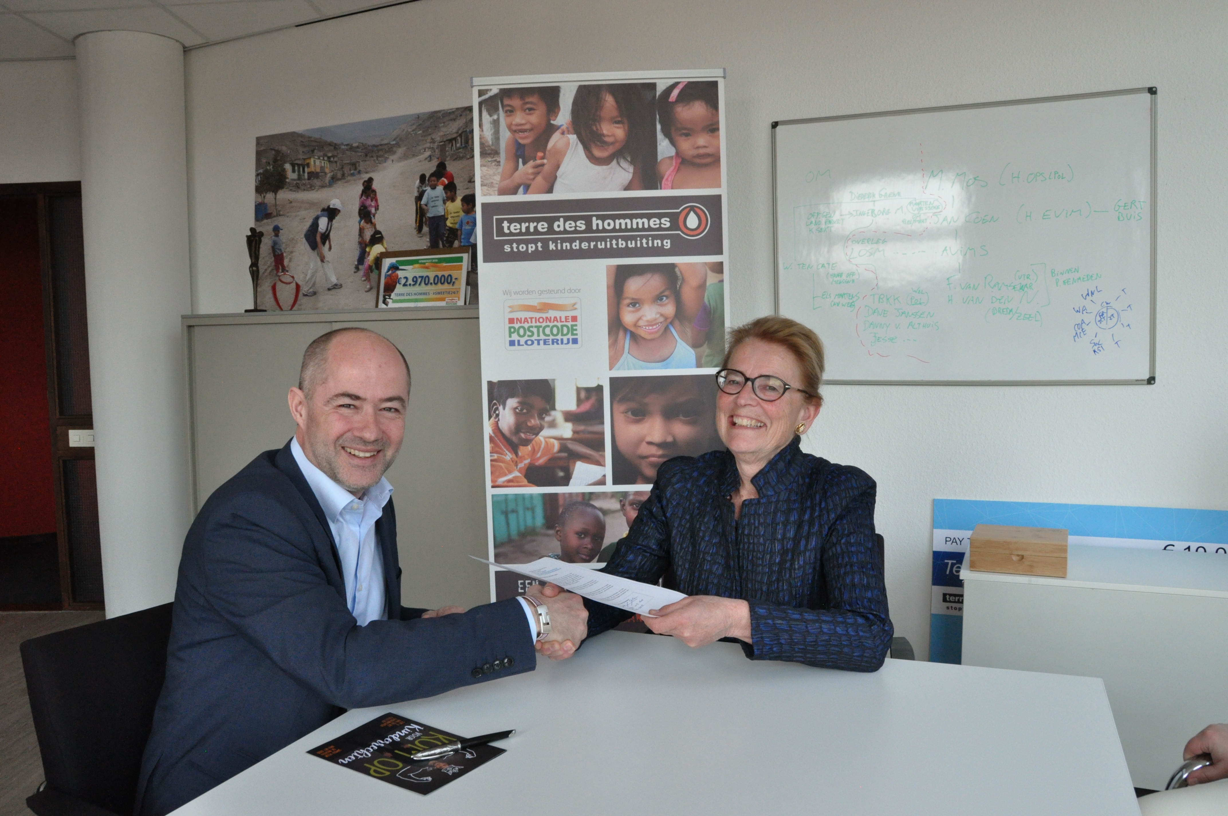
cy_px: 408
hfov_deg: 67.4
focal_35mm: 27
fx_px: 920
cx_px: 614
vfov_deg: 47.8
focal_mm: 18
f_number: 10
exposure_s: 1/400
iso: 1600
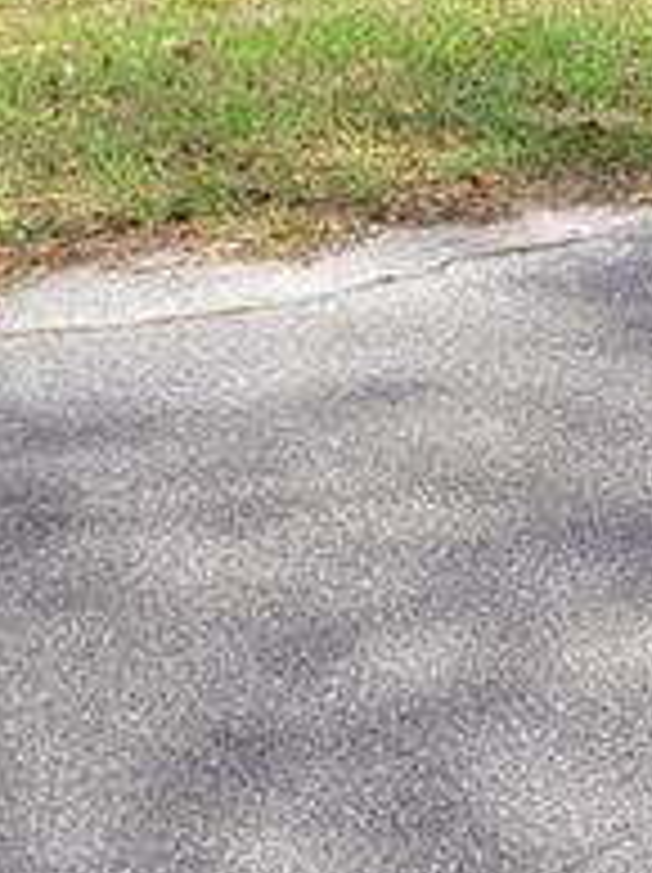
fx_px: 4052
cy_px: -284
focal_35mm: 161
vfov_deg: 11.9
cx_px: 1151
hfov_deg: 8.8
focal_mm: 5.4
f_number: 1.8
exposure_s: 1/1580
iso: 40
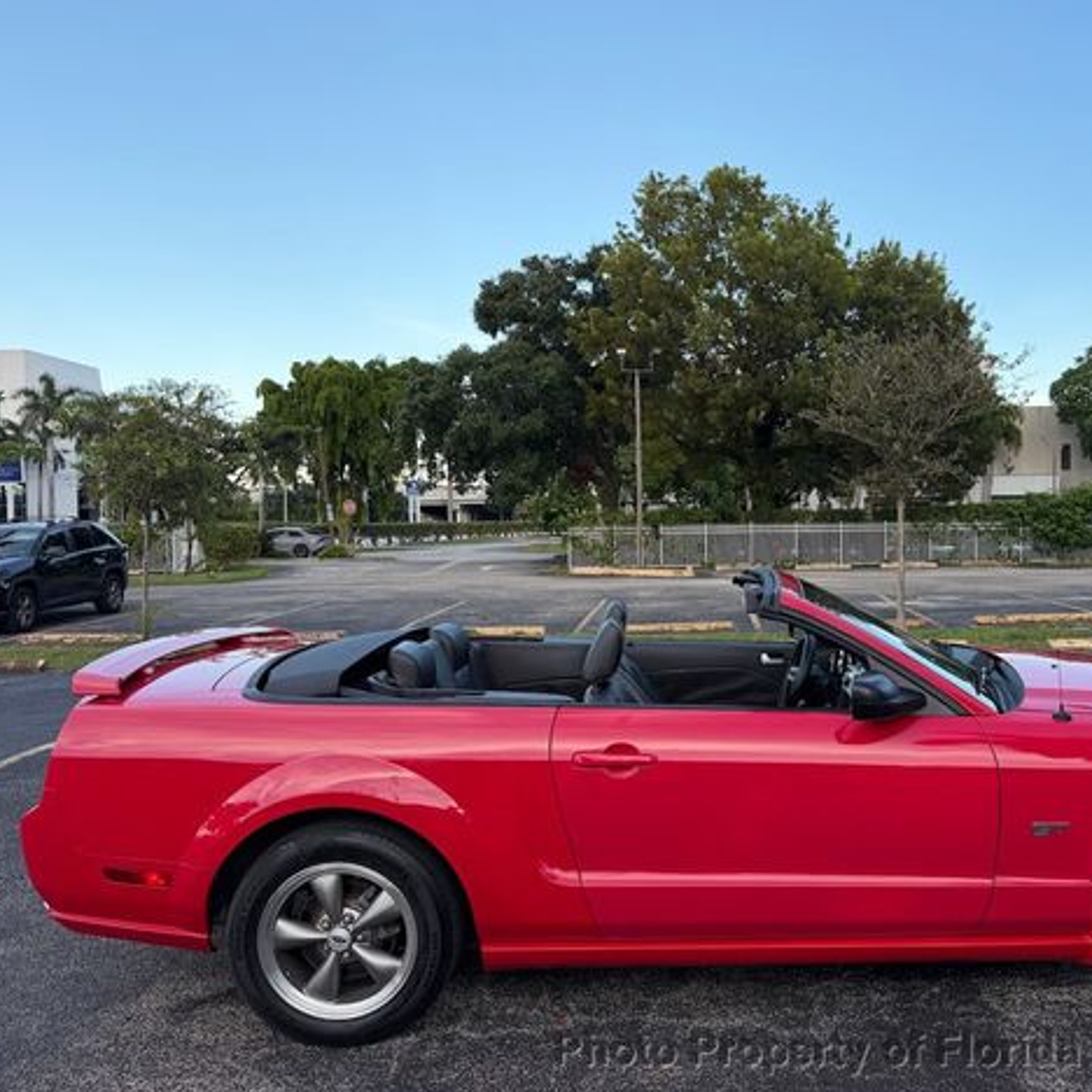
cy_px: 539
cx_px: 716
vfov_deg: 55.6
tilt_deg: -1.2
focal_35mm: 29
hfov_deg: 54.6
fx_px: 1035
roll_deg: +0.6
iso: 100
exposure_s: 1/547
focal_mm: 6.76
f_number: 1.78
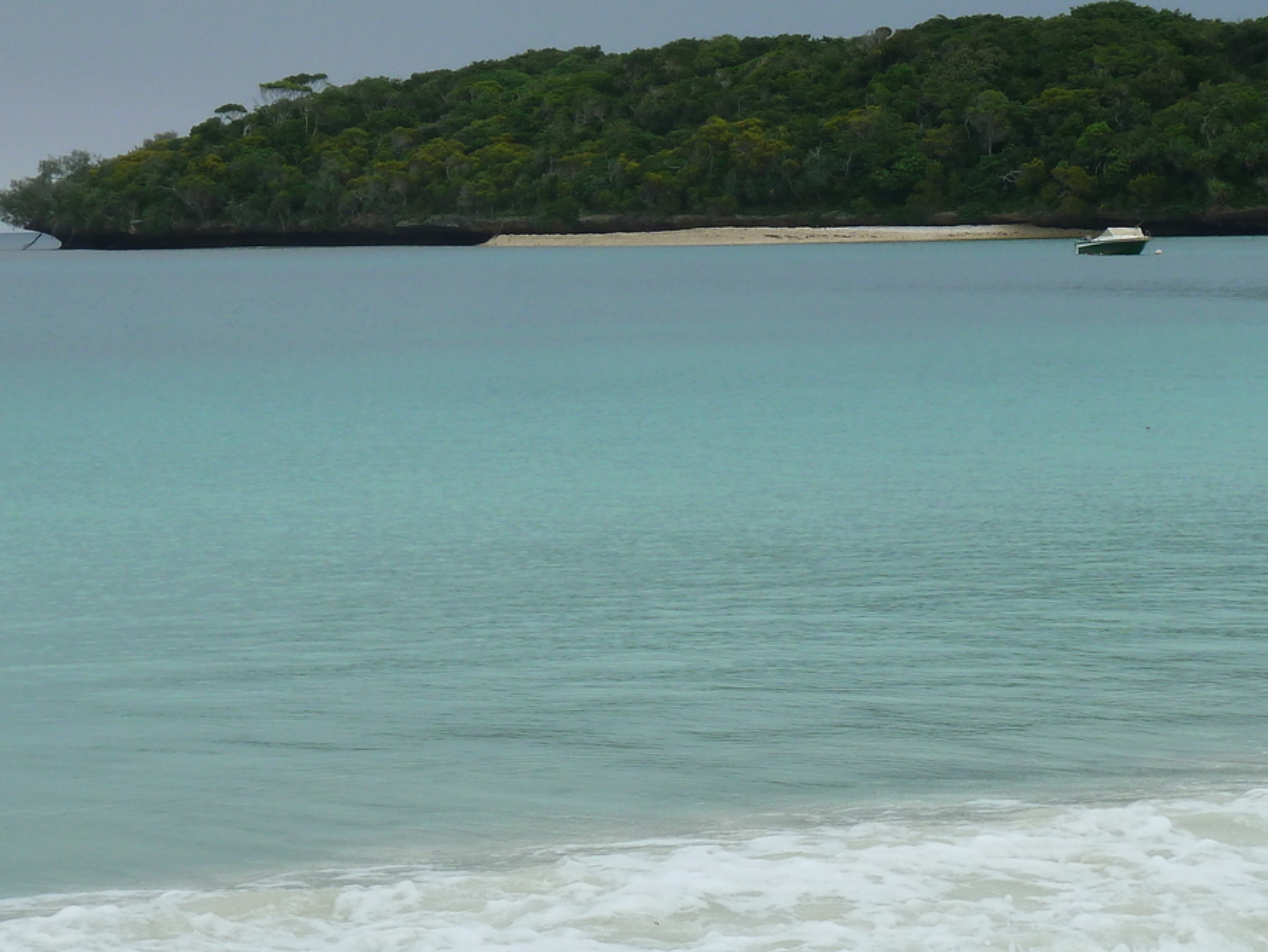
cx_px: 704
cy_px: 312
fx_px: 5130
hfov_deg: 14.1
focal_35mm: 140
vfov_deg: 10.6
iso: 80
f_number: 4.2
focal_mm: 12.8
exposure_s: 1/250
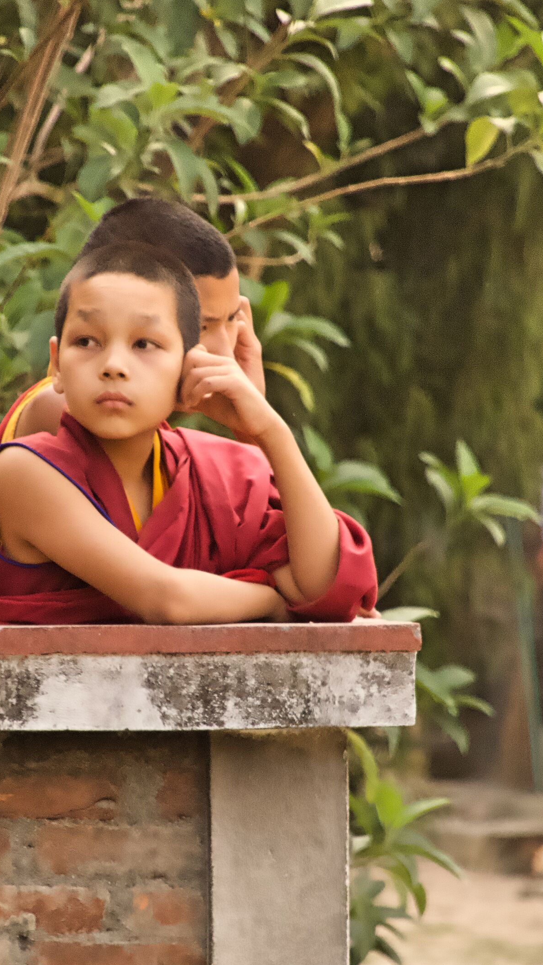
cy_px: 532
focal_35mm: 1057
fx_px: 27050
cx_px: 167
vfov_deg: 2.0
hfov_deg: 1.2
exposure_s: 1/160
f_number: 5.6
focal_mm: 153.1
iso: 800
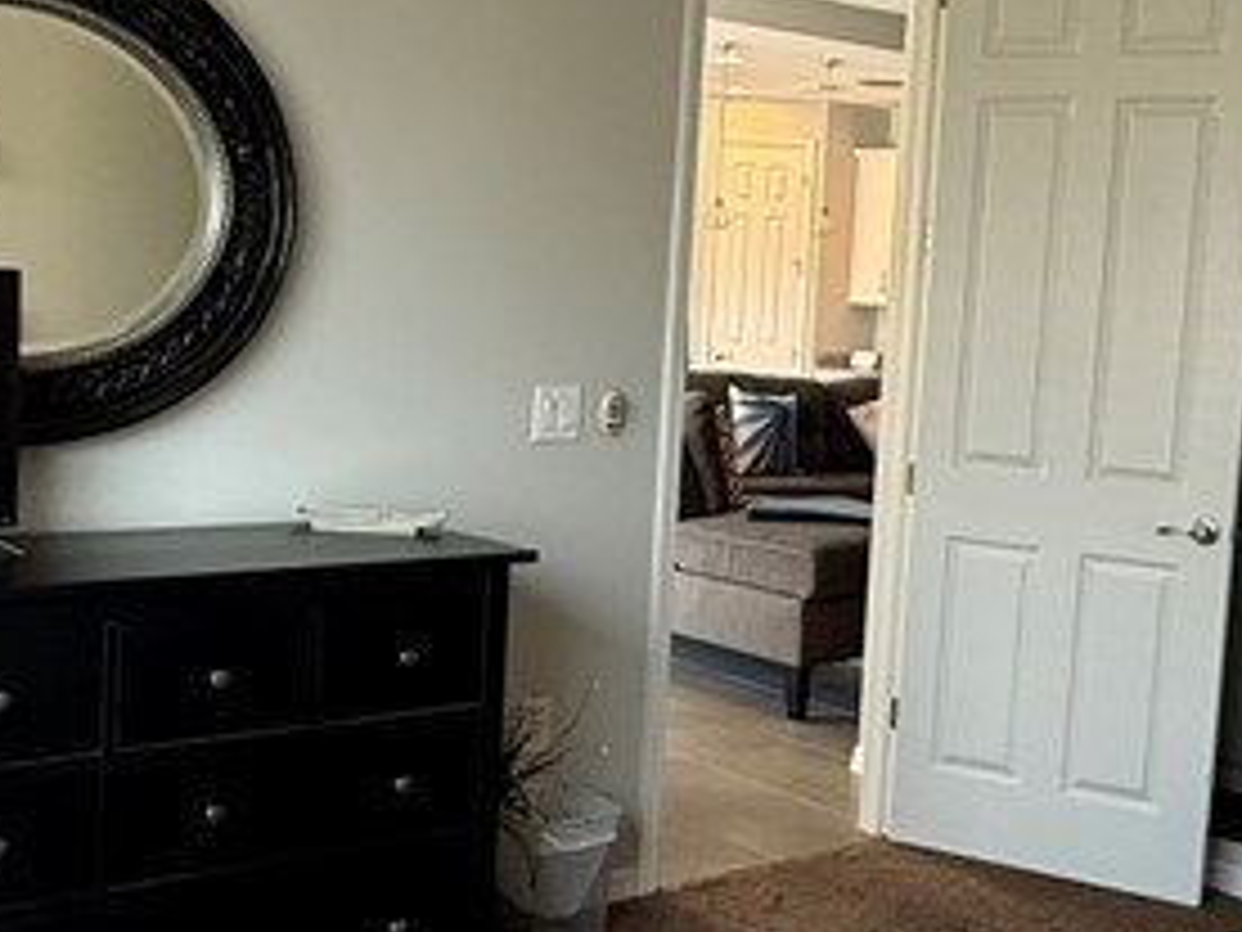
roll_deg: -4.0
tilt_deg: -4.2
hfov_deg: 36.8
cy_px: 450
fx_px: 1866
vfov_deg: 28.0
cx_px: 648
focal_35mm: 52
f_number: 2.2
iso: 250
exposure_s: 1/60
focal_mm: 2.22
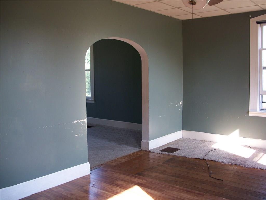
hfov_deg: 52.6
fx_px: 269
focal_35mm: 35
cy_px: 100
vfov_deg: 40.7
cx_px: 133
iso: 80
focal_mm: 6.3
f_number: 3.1
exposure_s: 1/40
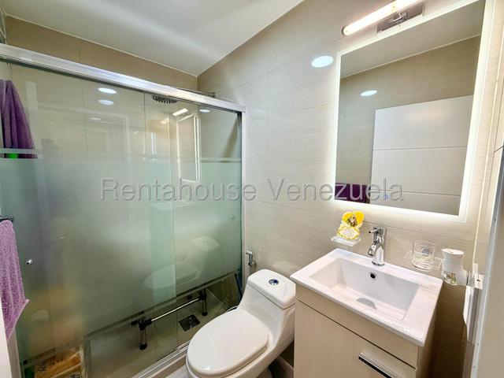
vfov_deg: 85.7
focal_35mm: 14
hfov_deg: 102.1
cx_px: 252
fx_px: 204
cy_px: 189
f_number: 2.2
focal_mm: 2.22
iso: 160
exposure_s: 1/120
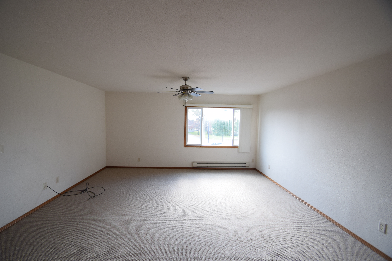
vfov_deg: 77.3
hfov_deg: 100.4
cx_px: 196
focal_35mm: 15
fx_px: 163
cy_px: 130
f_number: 5
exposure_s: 1/100
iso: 400
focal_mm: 10
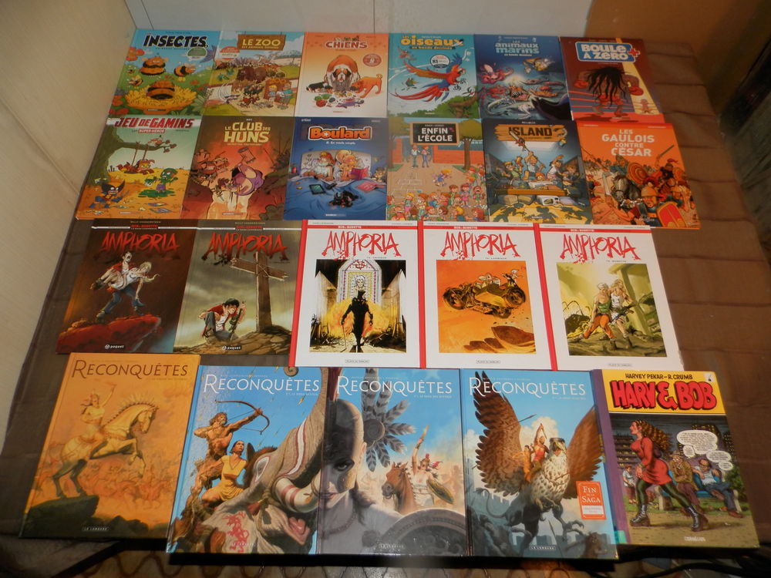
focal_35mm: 25
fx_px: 557
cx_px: 386
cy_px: 289
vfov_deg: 54.9
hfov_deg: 69.4
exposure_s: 1/30
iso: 100
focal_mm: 4.5
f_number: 3.1
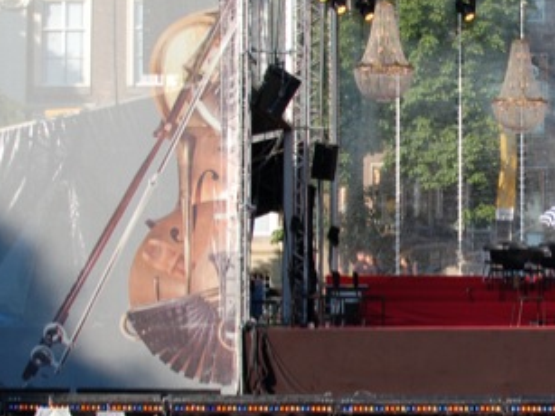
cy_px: 321
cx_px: 457
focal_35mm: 105
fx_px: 1683
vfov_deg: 14.0
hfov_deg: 18.5
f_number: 9
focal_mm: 35
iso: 400
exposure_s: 1/320
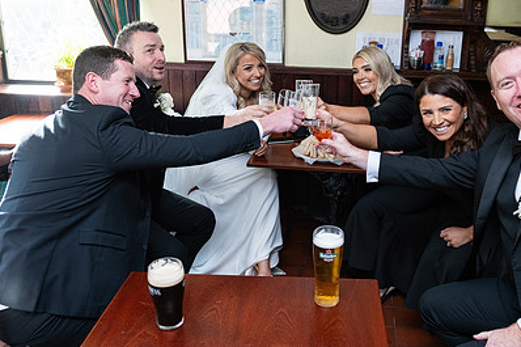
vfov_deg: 37.7
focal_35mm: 35
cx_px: 310
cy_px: 145
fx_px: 506
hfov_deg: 54.1
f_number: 3.5
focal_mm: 24
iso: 800
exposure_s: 1/160
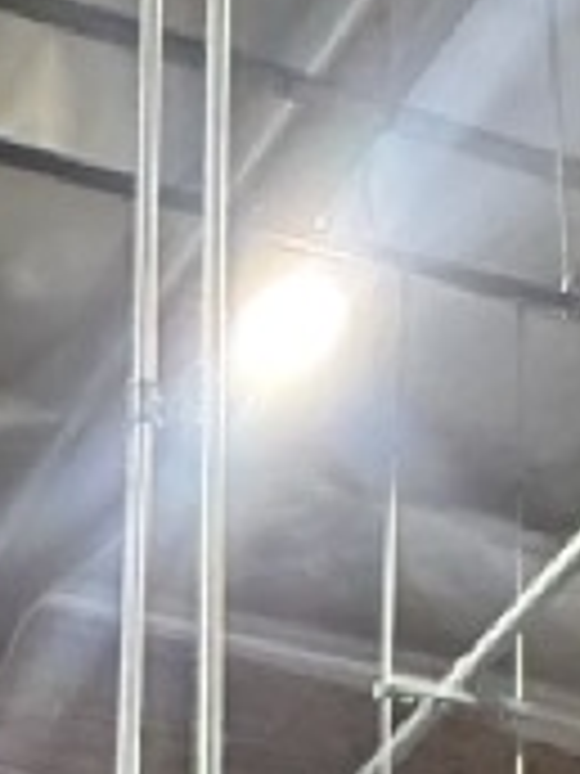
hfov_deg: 12.1
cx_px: -706
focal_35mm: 104
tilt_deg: -2.1
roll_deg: -1.8
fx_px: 2323
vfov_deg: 10.4
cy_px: 2520
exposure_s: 1/99
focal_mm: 2.22
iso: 320
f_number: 2.2
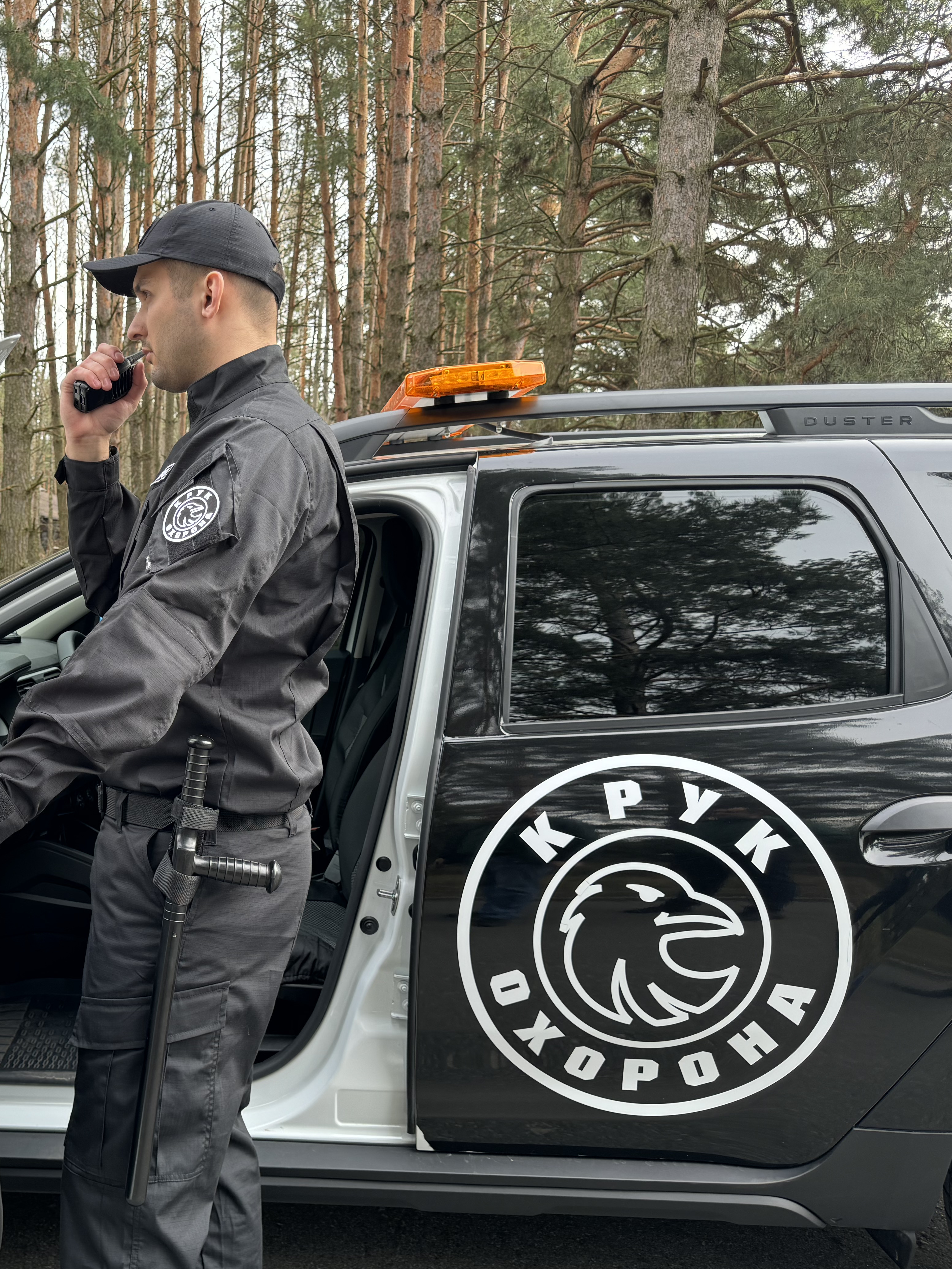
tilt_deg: -4.7
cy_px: 648
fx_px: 1210
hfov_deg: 40.1
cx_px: 115
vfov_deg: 55.3
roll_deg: -2.5
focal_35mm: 33
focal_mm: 6.76
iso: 100
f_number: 1.78
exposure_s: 1/121
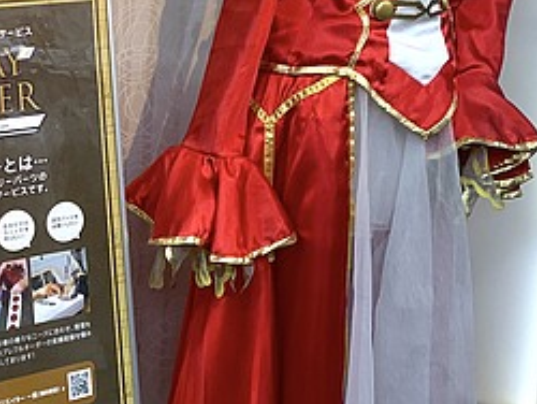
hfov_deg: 22.8
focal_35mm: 81
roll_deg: +0.1
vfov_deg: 18.2
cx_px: -43
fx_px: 1258
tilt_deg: -13.7
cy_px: 143
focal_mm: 4.25
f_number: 1.8
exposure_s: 1/100
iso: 64
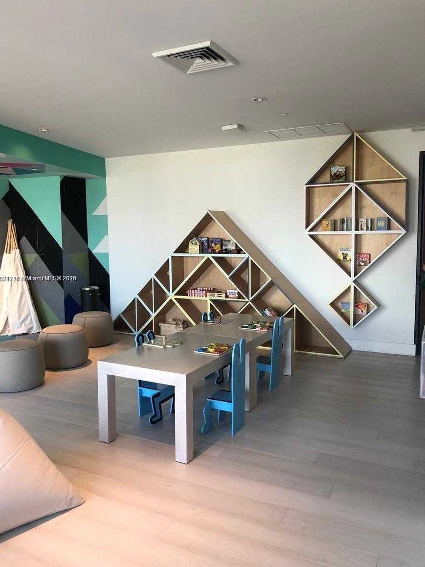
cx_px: 207
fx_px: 475
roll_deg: +1.1
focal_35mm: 29
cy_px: 279
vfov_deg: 61.7
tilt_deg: -4.4
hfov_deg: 48.2
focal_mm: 3.99
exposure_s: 1/24
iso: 32
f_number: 1.8
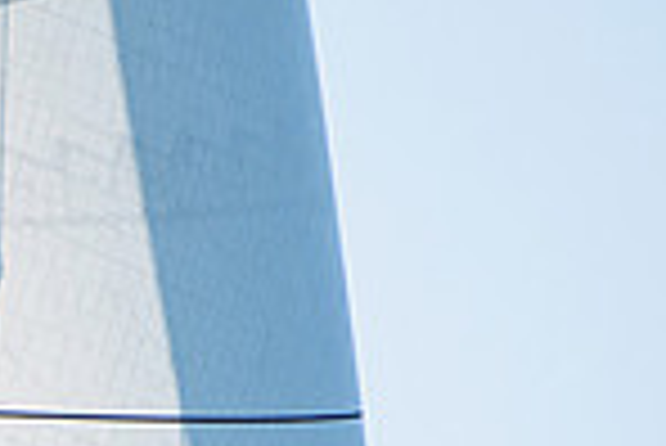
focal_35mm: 2397
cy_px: 755
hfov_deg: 0.9
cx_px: -468
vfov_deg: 0.6
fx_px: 44387
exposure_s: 1/3200
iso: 400
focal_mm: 400
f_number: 5
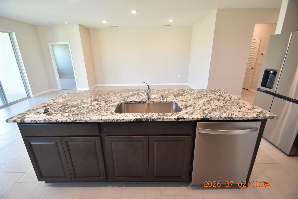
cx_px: 149
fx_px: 124
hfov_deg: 100.4
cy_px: 100
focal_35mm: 15
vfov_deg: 77.3
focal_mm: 10
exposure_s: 1/90
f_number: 3.5
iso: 800
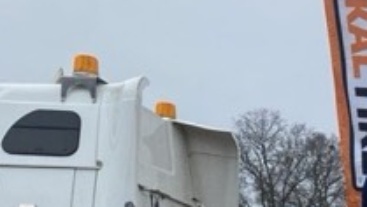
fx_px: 1188
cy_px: 403
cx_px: 632
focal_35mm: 122
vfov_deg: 9.4
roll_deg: -2.6
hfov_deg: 15.4
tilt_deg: -3.0
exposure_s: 1/1272
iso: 32
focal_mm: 4.25
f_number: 1.8
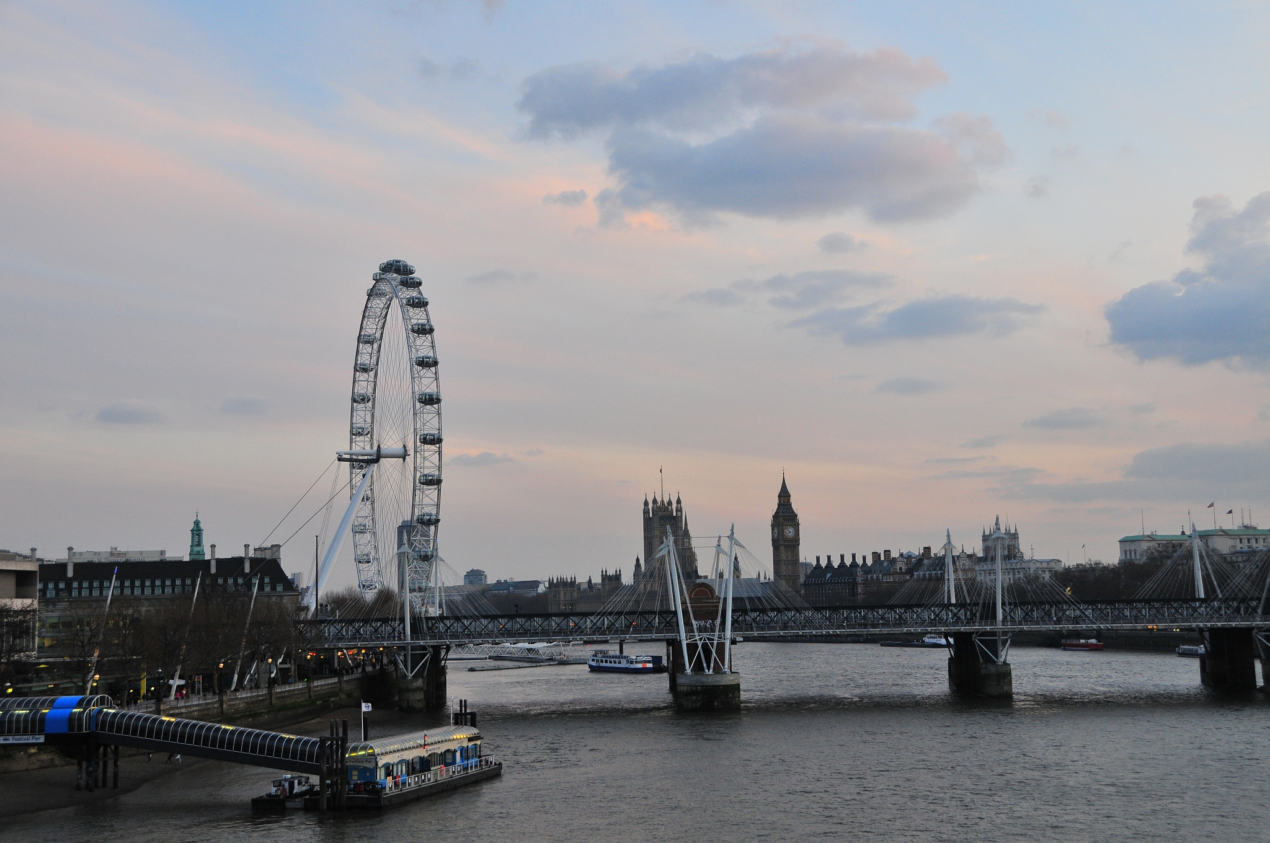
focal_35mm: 48
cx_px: 635
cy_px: 422
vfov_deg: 28.0
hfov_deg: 41.2
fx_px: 1691
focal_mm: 32
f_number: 6.3
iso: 500
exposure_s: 1/125
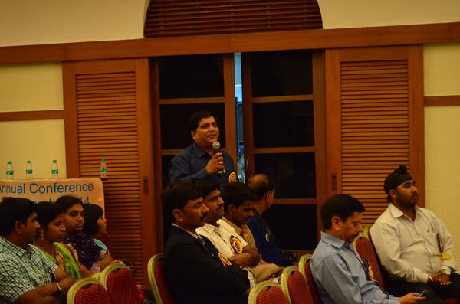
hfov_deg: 24.7
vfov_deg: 16.5
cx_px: 230
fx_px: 1052
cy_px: 152
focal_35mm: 82
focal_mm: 55
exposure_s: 1/80
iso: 3200
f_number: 5.6
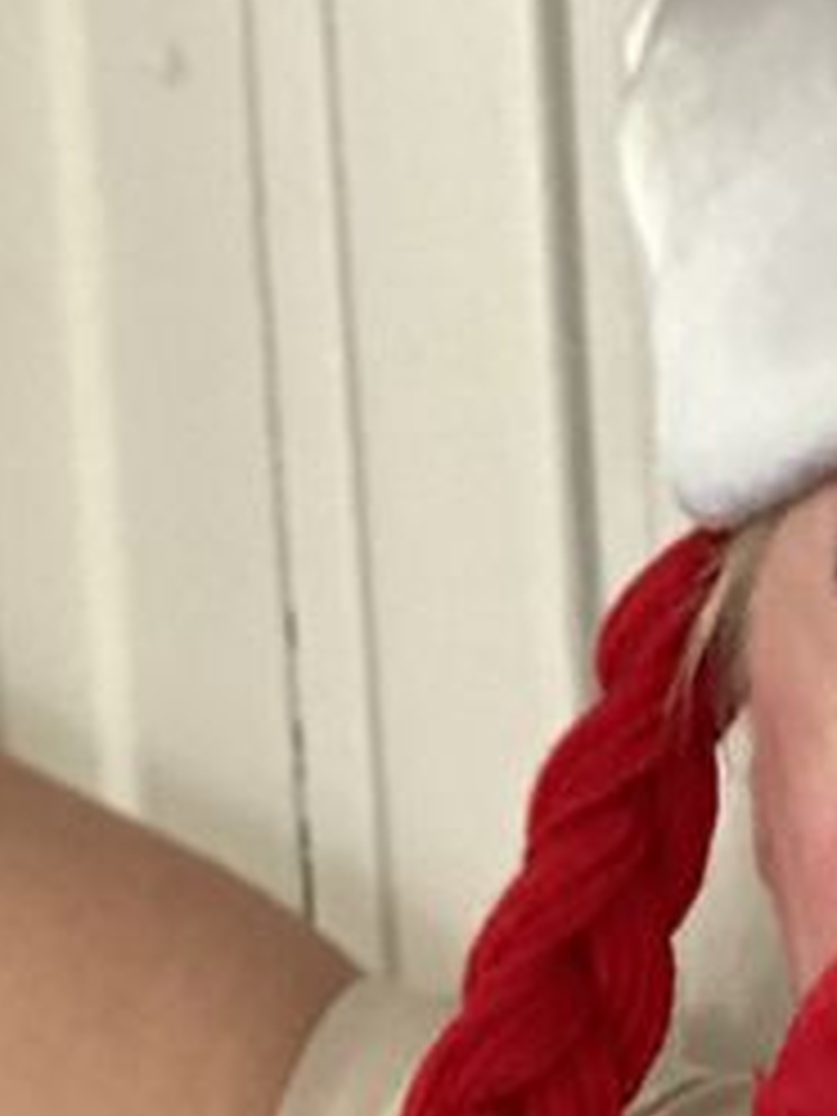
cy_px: 2387
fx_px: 9027
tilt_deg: -11.1
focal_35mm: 280
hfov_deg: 5.2
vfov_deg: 6.8
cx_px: 1382
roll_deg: +2.9
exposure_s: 1/40
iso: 400
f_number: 2
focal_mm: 6
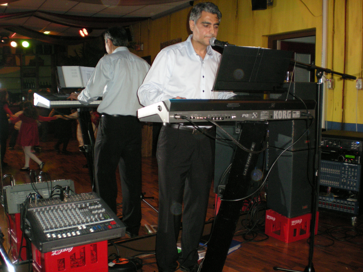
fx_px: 398
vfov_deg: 37.7
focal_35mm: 38
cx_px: 182
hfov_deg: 49.0
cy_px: 136
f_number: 3.1
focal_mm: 6.3
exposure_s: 1/60
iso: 295
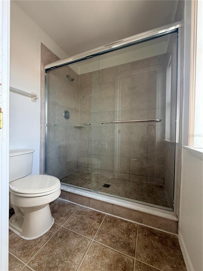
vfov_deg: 102.1
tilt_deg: -0.2
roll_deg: -0.7
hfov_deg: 85.7
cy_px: 136
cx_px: 102
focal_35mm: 14
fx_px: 109
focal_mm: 2.22
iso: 125
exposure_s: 1/121
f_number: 2.2
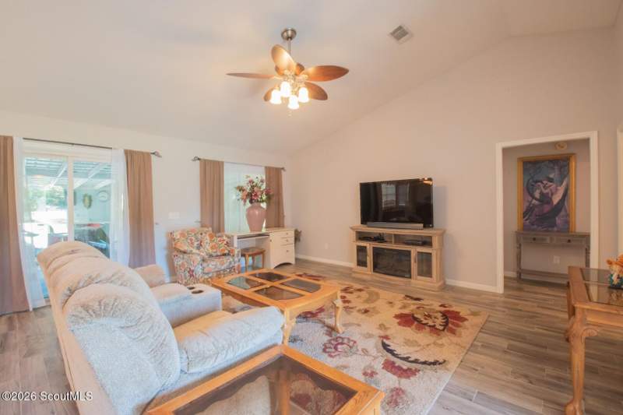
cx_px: 312
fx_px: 260
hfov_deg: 100.4
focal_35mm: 15
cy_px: 208
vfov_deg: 77.3
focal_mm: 10
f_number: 8
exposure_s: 1/13
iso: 1250
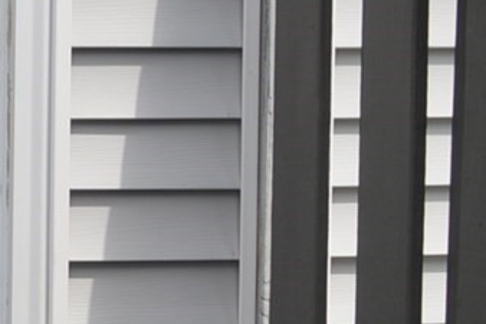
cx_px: -641
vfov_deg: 5.8
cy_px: 252
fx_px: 3184
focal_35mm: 236
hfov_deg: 8.1
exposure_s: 1/200
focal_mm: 26
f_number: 7.1
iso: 100
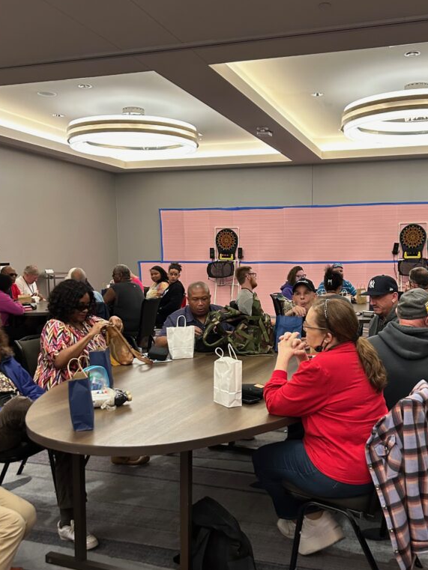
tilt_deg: -6.0
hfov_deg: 40.4
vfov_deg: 52.5
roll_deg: -0.8
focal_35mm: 35
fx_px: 577
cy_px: 316
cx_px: 265
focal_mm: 5.7
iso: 320
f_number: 1.5
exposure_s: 1/57
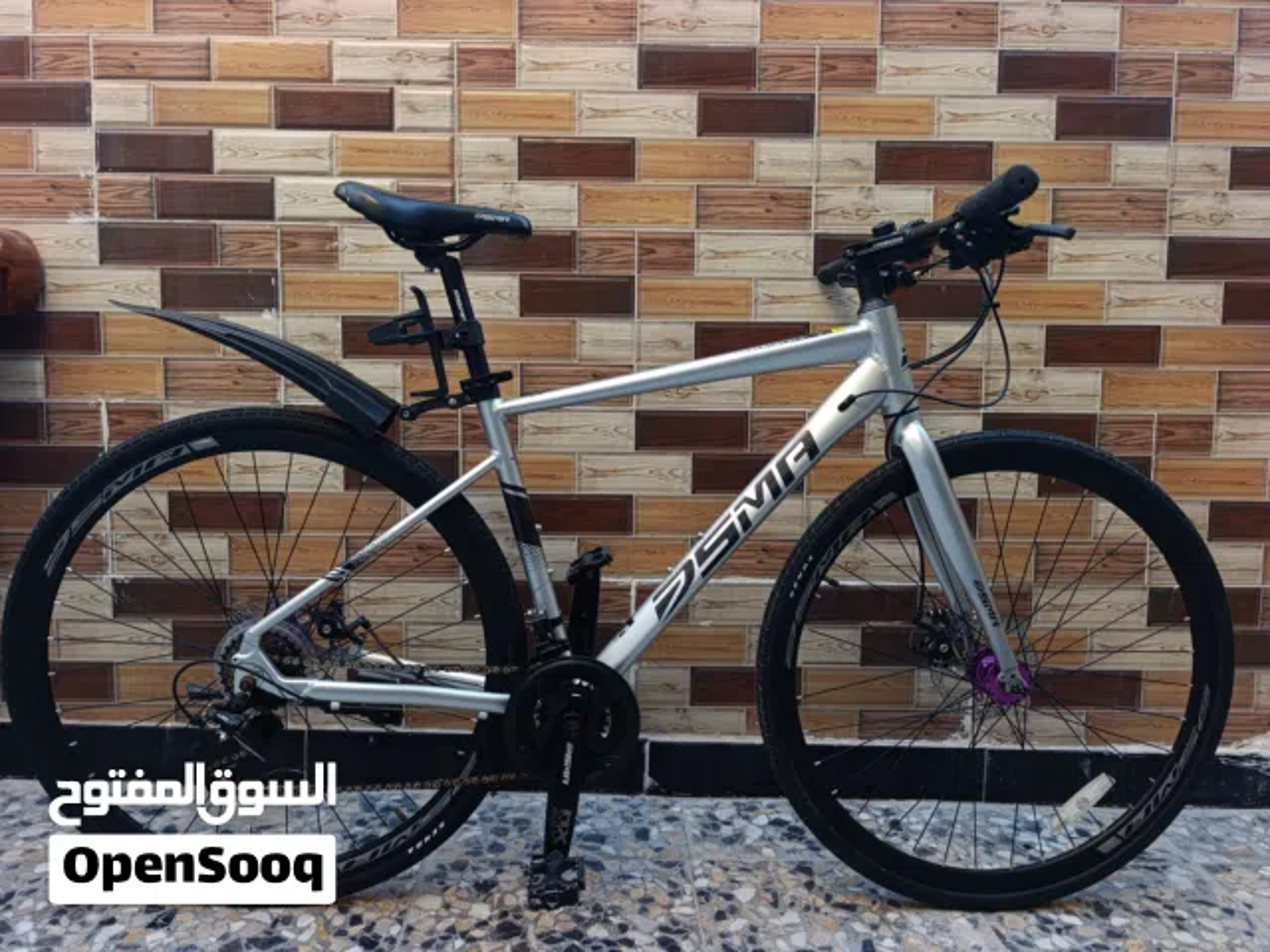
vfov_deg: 58.9
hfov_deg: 73.9
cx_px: 635
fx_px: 844
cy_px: 476
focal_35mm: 23
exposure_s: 1/100
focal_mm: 6.14
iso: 250
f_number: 1.6
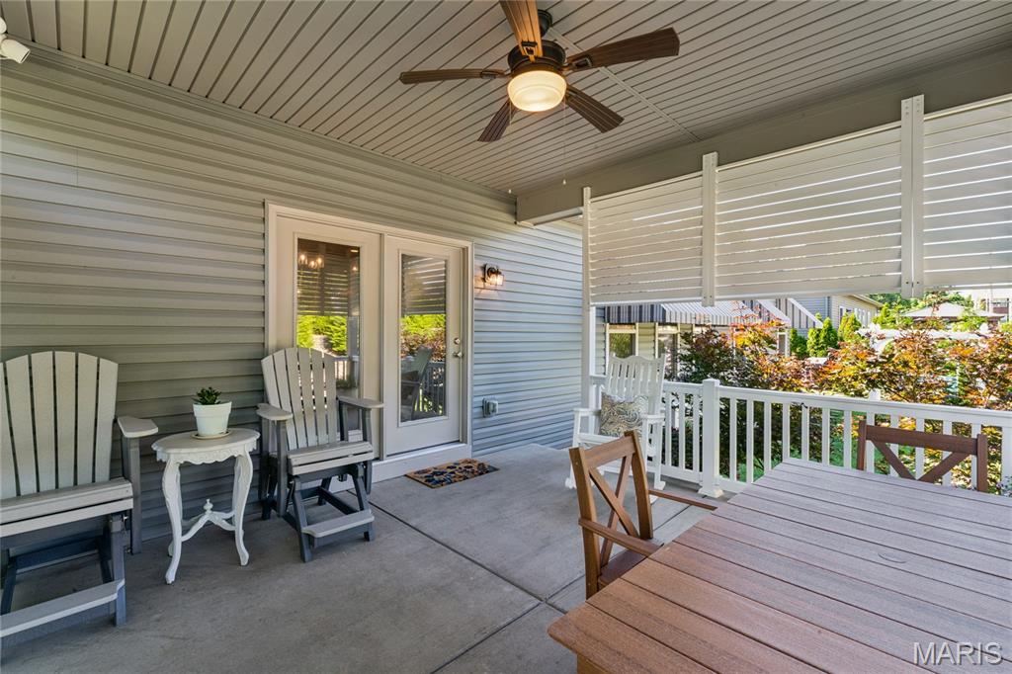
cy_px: 337
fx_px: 450
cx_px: 506
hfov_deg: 96.8
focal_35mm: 16
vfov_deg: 73.7
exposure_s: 1/1.67
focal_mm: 16
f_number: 22
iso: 100
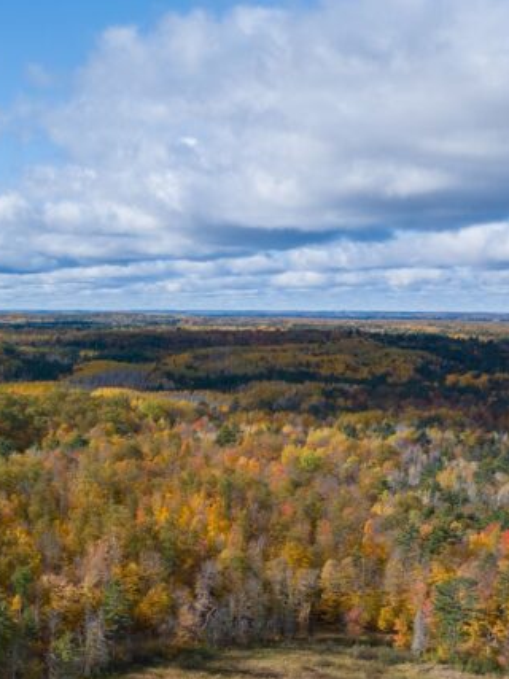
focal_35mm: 60
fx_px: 1177
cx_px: -114
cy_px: 584
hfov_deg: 22.4
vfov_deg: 31.0
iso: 220
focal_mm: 12.29
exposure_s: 1/2000
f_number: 2.8
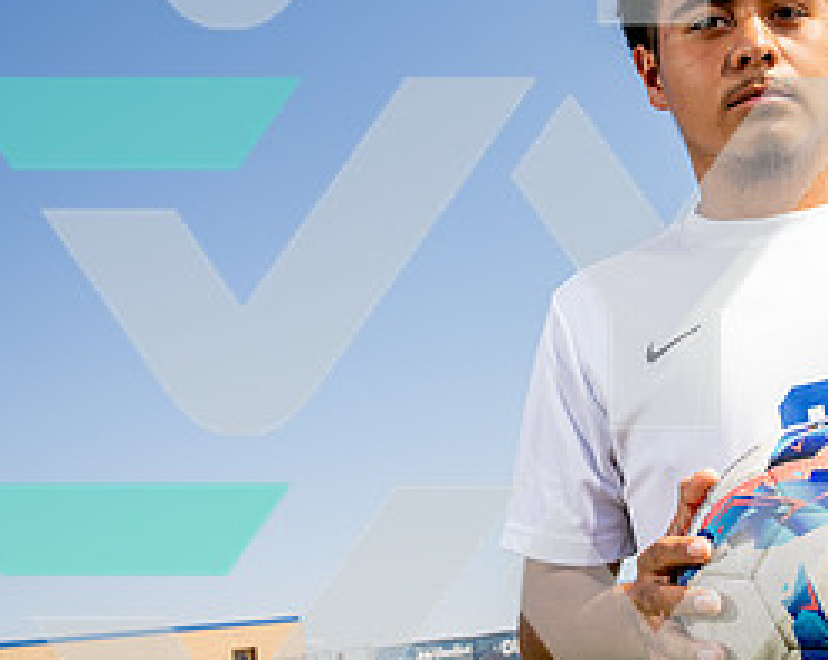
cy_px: 256
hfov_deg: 32.8
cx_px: 805
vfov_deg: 28.5
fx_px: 1297
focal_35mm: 53
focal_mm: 24
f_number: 7.1
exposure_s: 1/125
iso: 50
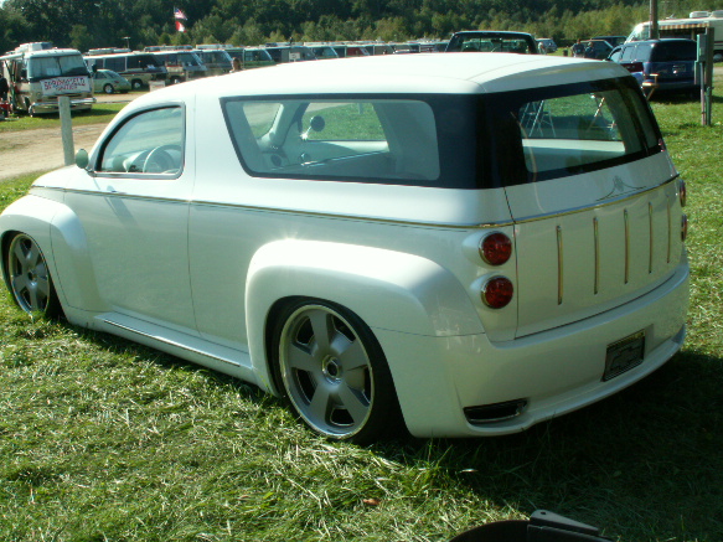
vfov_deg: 32.2
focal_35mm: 45
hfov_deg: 42.1
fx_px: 940
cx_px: 377
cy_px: 275
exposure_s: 1/100
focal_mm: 6.82
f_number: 8
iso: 50
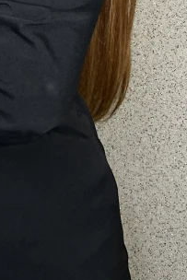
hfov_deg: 14.5
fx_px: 708
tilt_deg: -5.1
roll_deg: -0.9
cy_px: -113
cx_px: -50
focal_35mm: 91
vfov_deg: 20.0
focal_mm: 5.7
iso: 100
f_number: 1.5
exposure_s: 1/120
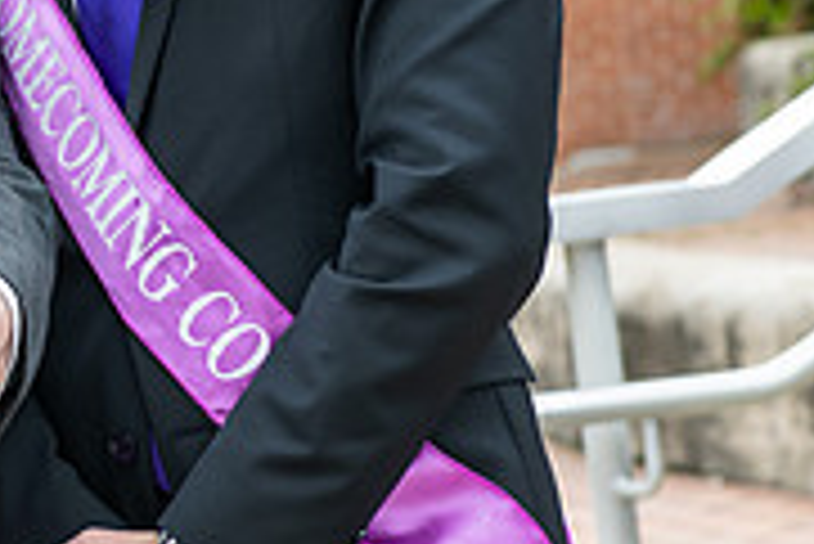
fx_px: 5069
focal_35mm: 224
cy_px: -7
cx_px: -58
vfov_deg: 6.1
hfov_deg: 9.1
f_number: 5
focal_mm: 70
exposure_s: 1/320
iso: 250
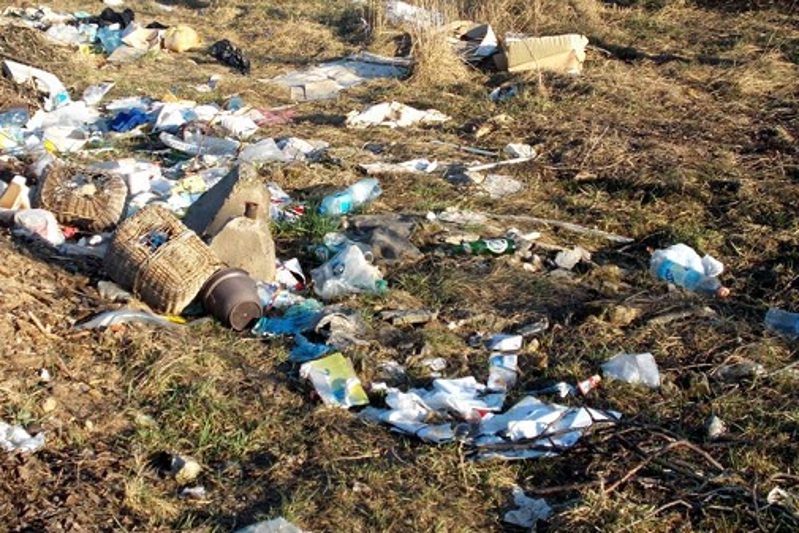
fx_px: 1532
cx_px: 293
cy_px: 158
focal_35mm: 69
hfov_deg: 29.1
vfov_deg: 19.7
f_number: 4.5
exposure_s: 1/320
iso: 80
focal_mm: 9
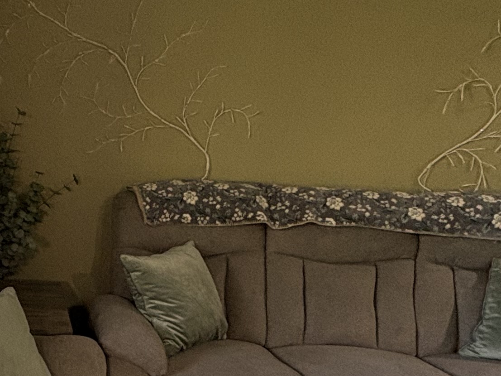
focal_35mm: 51
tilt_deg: -16.8
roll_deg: -0.7
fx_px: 738
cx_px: -87
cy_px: 276
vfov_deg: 28.2
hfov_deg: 31.8
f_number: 2.2
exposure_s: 1/63
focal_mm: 2.22
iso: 250
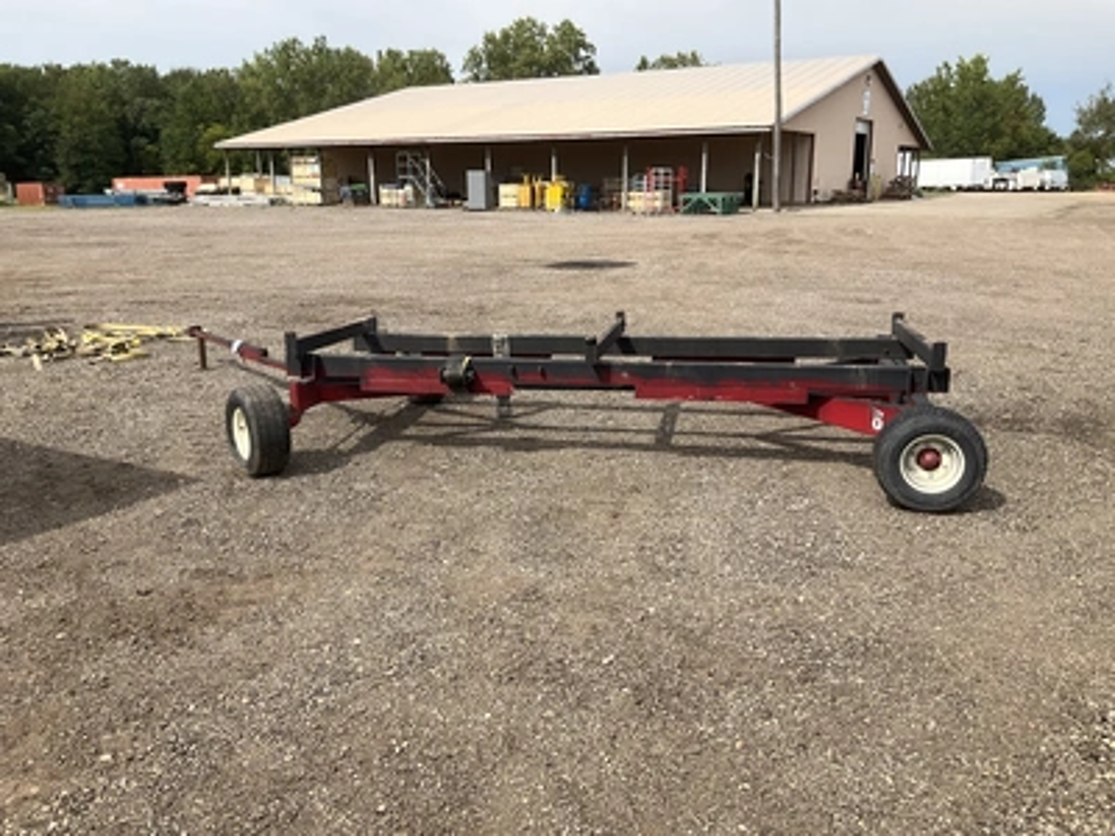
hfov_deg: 61.7
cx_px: 558
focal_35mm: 29
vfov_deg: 48.2
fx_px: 934
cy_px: 418
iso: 25
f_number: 1.8
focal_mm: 3
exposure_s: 1/1451
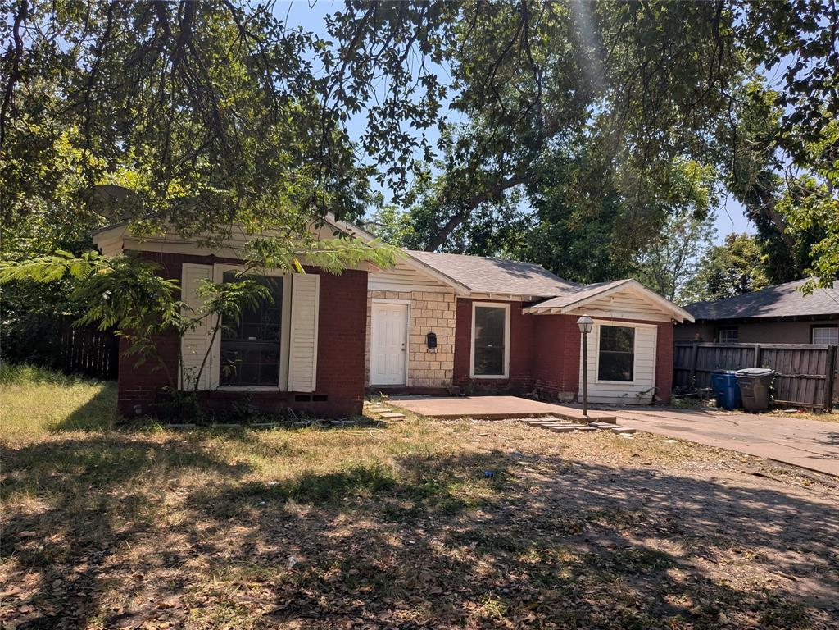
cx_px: 420
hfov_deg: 71.6
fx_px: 582
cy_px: 315
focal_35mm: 24
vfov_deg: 56.8
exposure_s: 1/2004
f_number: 1.7
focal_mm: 4.53
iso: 41
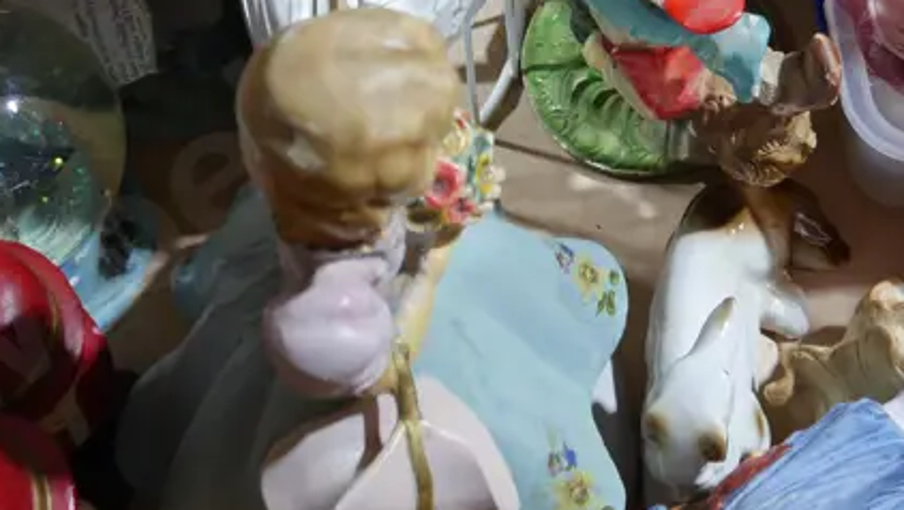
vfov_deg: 15.8
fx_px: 1775
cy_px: -76
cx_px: 561
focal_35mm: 74
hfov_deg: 28.5
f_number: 3.5
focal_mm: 14
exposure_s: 1/60
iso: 400
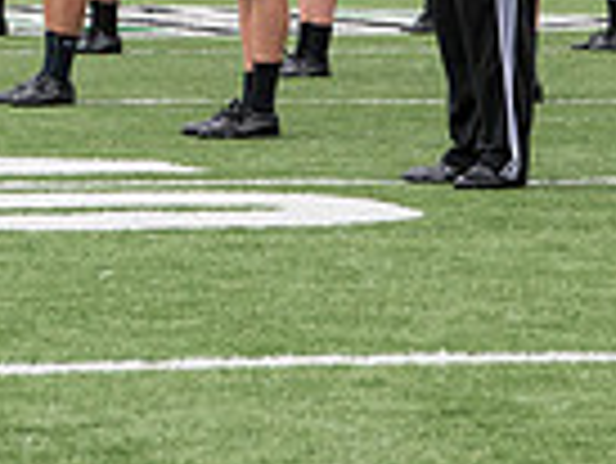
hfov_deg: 6.9
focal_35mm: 285
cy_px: -363
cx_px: 130
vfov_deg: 5.2
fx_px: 5076
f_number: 5.6
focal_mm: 70
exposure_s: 1/1600
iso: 640
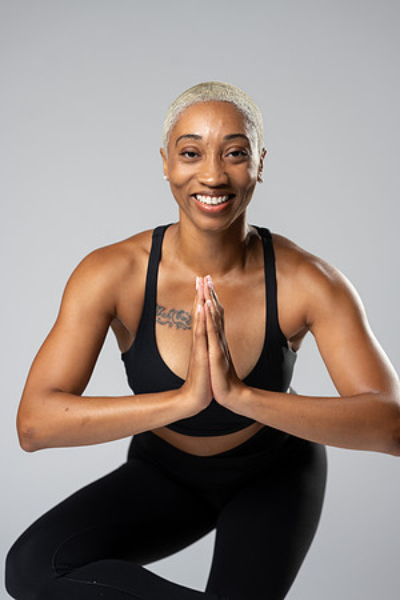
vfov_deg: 23.9
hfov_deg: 16.1
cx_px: 200
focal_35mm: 85
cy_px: 300
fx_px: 1417
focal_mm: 85
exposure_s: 1/160
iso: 200
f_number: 3.2
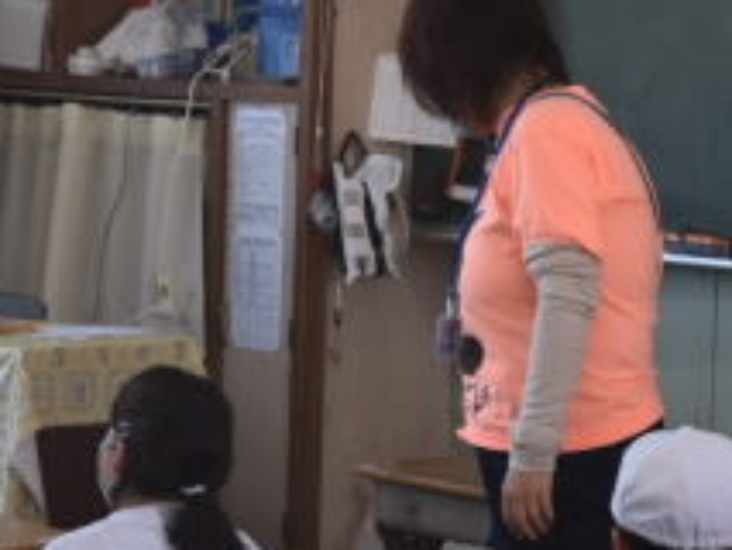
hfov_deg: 11.5
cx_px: 326
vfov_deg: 8.7
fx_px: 3619
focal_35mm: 171
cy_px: 242
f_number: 5.6
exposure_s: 1/60
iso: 400
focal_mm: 55
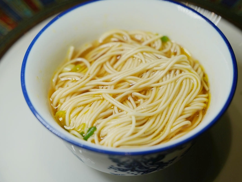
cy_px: 91
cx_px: 129
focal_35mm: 82
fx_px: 573
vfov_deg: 18.0
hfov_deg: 23.8
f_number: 5
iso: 100
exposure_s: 1/125
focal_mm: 75
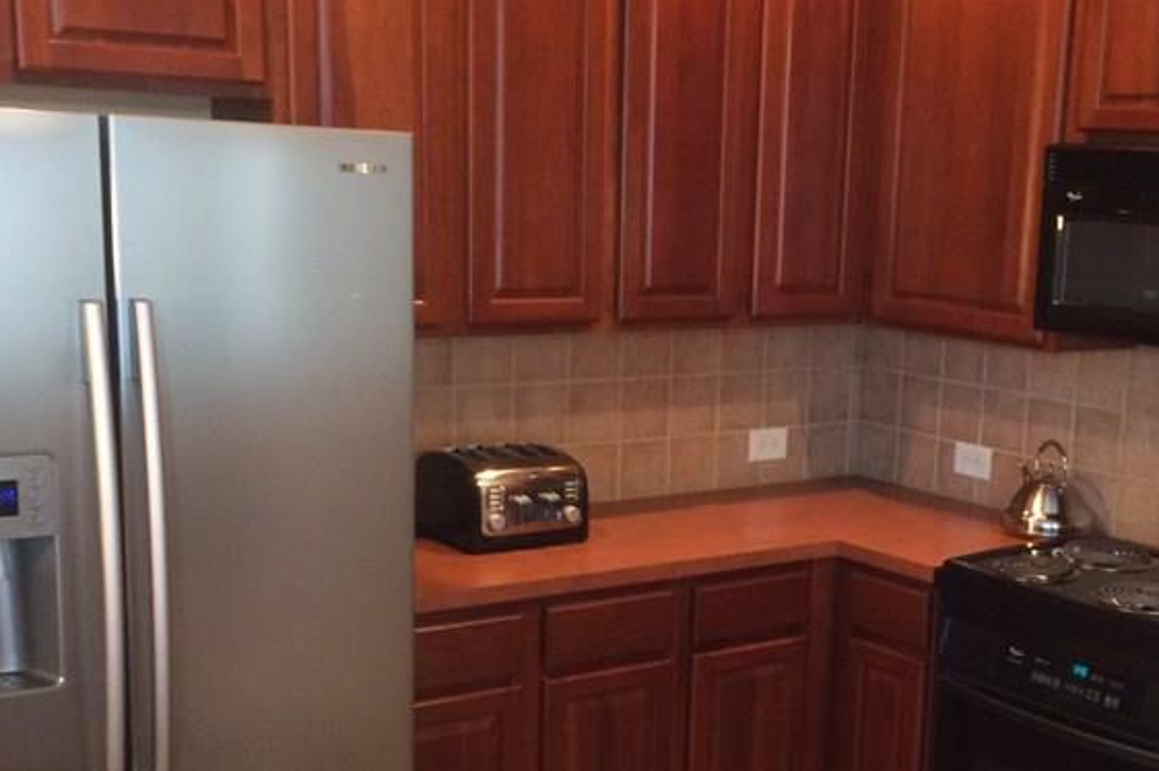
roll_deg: -2.3
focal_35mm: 55
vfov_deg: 24.3
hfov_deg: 35.8
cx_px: 802
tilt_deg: -13.2
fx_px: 1770
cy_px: 588
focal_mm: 4.15
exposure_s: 1/24
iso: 250
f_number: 2.2
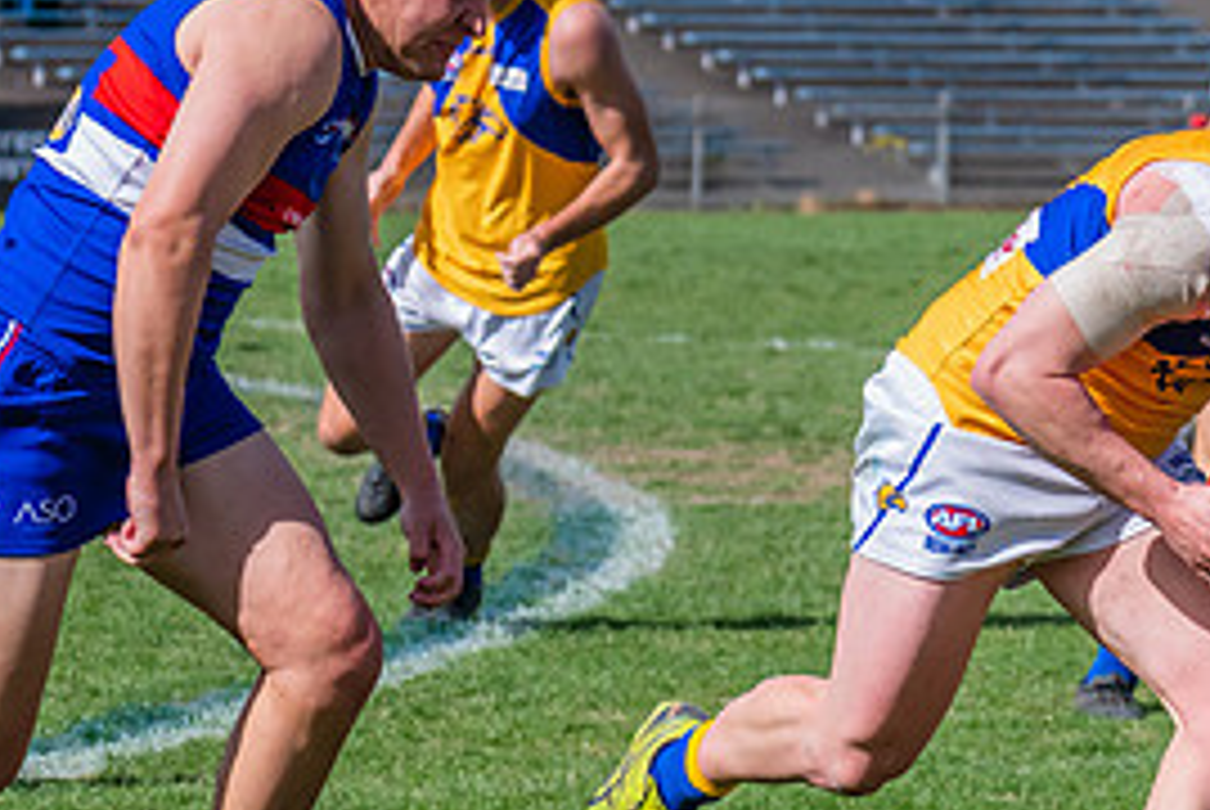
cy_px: 335
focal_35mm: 456
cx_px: 1375
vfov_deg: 3.0
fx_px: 15343
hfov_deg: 4.5
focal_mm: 170
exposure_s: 1/1600
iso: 800
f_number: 9
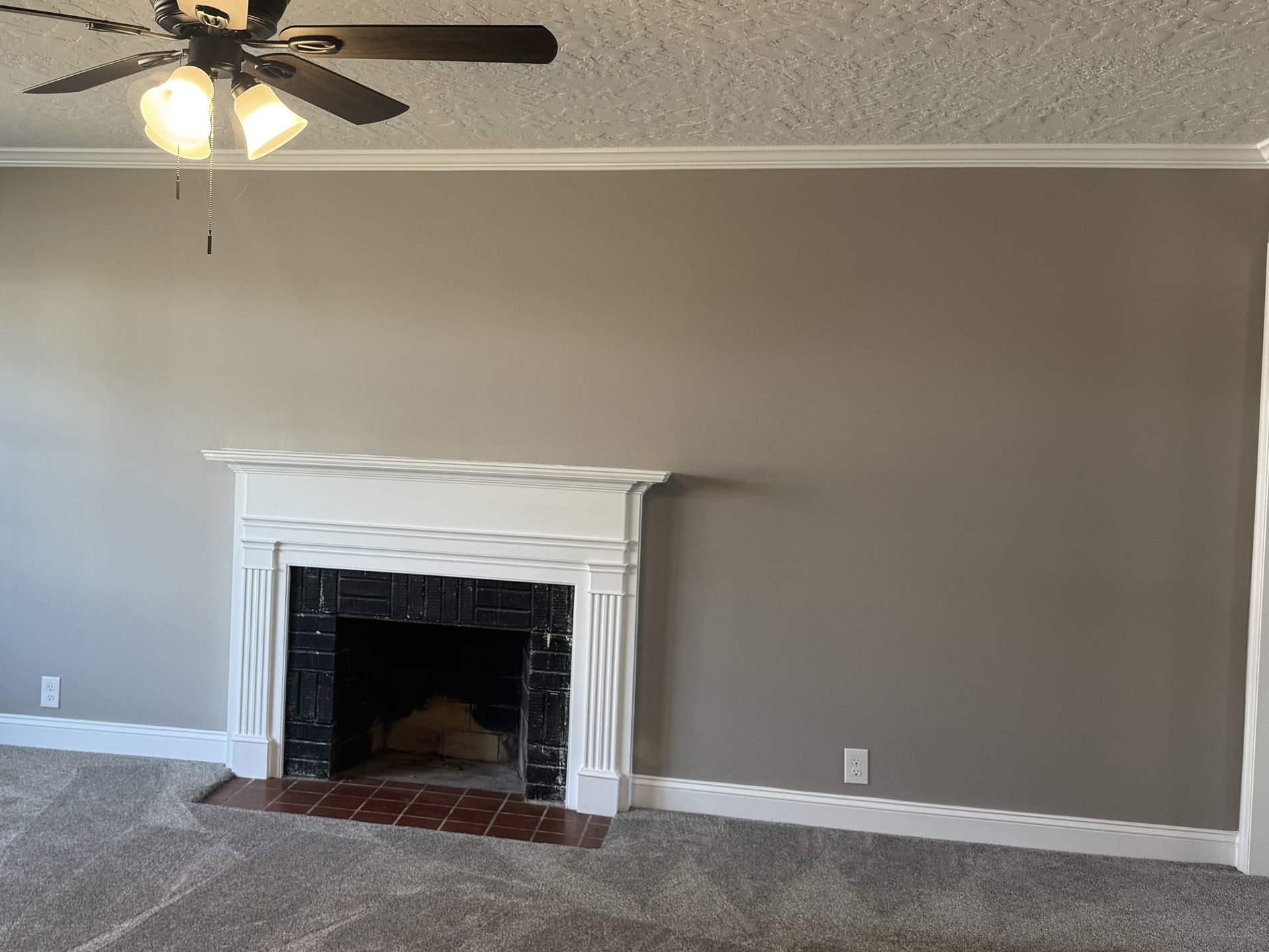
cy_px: 414
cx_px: 422
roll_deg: -2.7
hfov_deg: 47.1
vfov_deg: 36.8
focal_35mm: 39
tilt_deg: -1.9
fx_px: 1430
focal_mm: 6.76
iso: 125
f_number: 1.78
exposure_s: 1/121
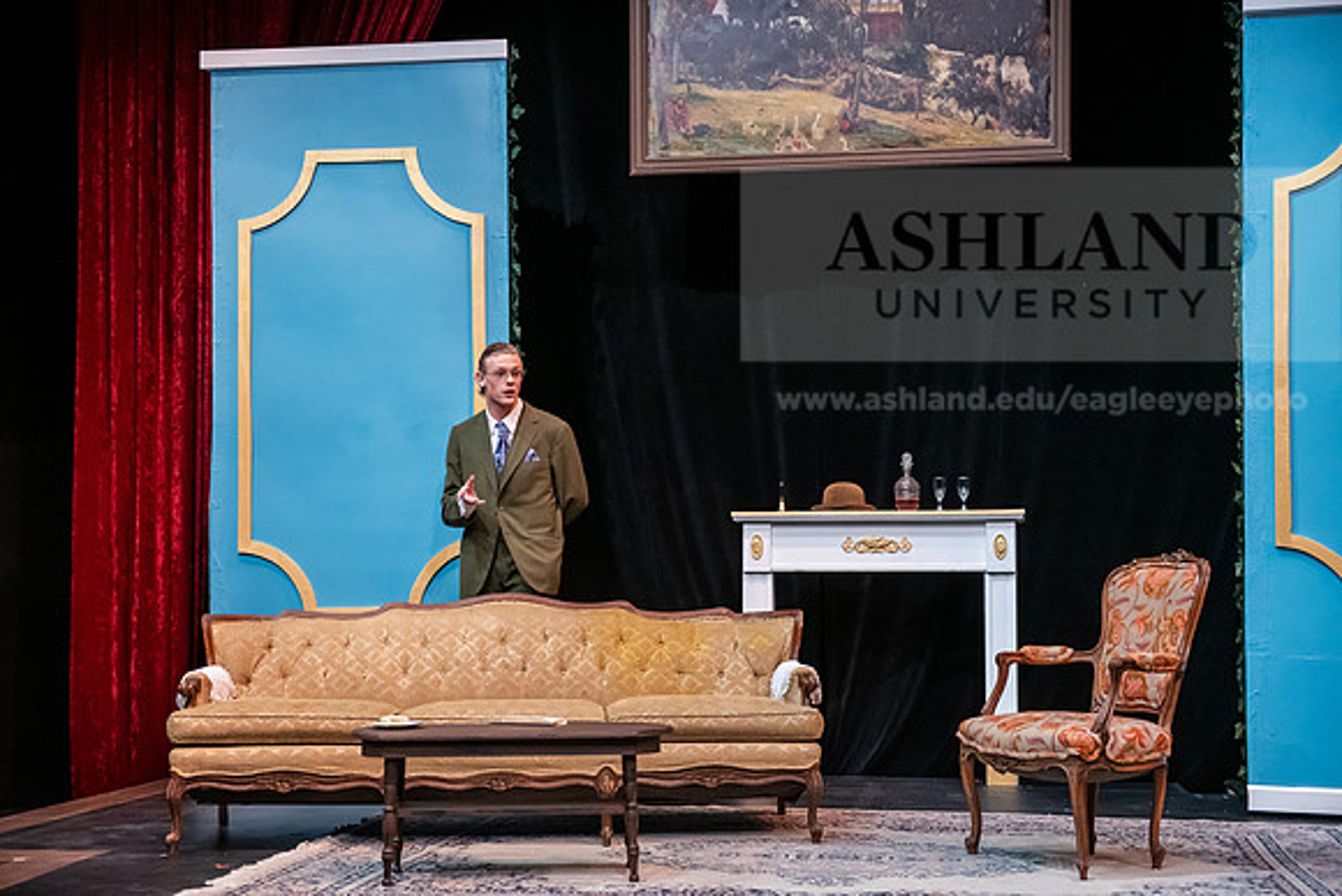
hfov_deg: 38.2
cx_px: 671
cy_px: 448
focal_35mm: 52
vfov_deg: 26.0
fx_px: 1939
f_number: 3.2
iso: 3200
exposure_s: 1/200
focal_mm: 52
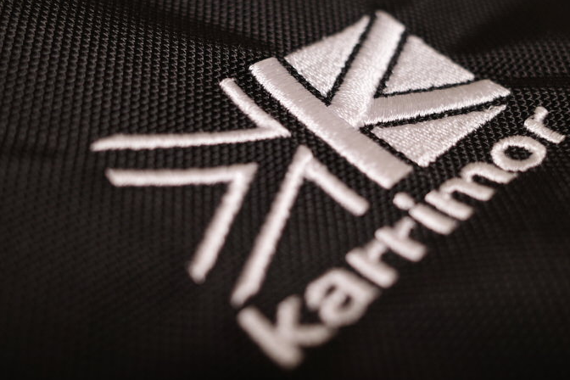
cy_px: 187
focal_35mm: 40
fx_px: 633
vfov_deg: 33.4
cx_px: 319
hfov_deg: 48.4
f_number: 2.8
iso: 640
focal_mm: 18.3
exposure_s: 1/30
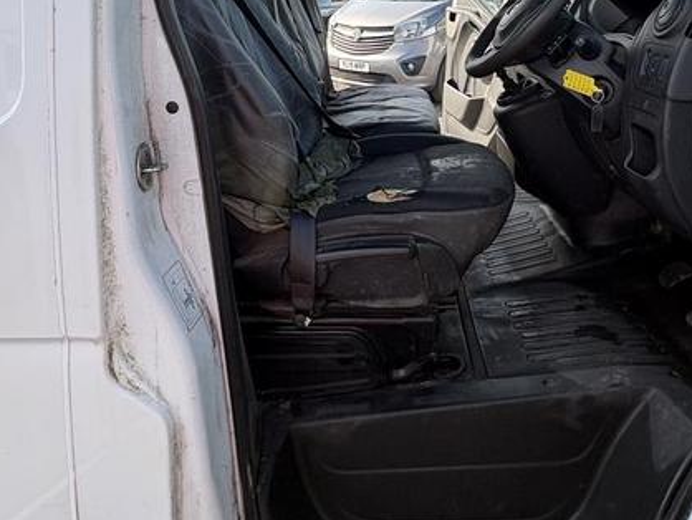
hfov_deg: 59.5
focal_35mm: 30
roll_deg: -0.3
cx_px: 407
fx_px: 600
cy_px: 75
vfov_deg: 43.7
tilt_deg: -13.8
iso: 40
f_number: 2.2
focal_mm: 2.22
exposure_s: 1/329
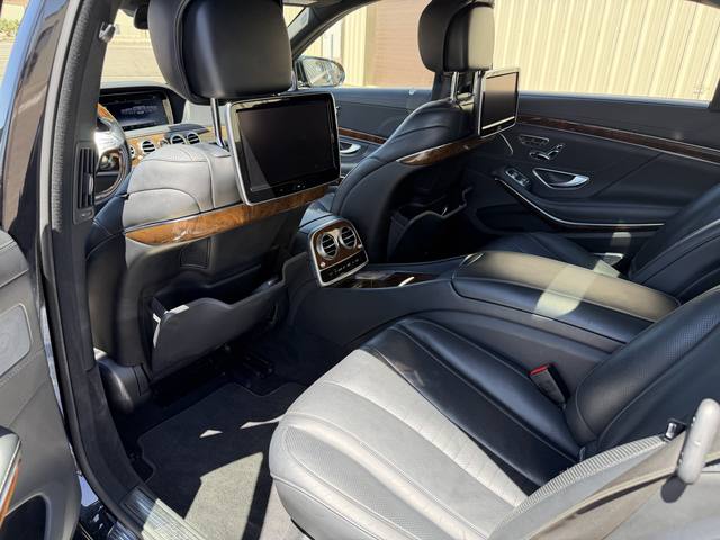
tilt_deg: -23.3
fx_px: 499
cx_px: 360
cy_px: 270
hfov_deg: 71.6
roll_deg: -1.2
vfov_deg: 56.8
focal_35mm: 24
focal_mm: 6.76
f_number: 1.78
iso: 80
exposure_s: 1/271
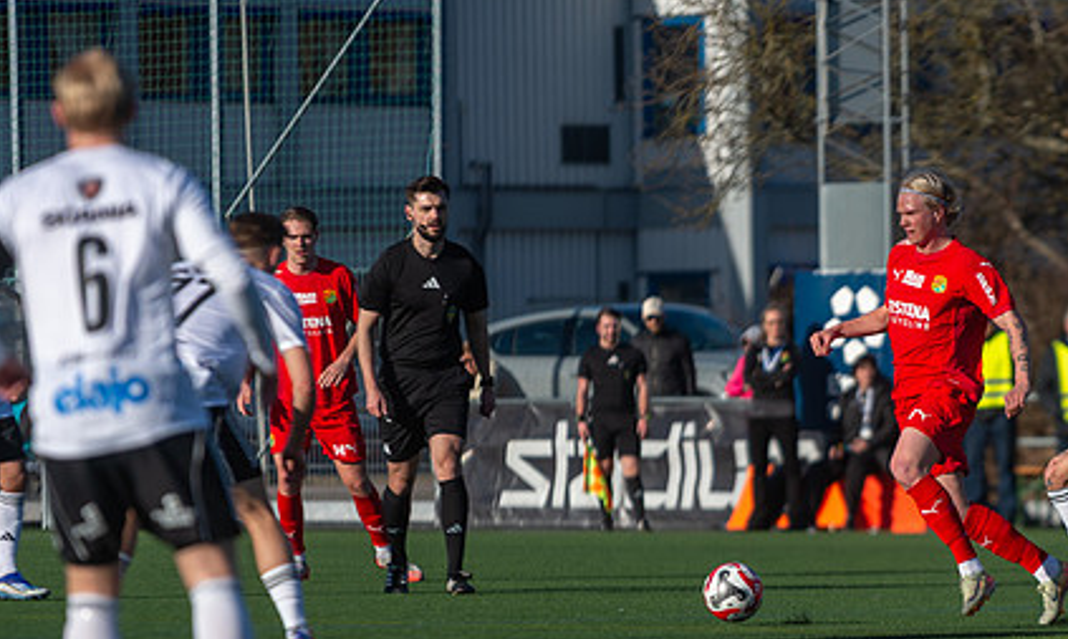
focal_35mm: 376
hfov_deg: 5.6
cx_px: 928
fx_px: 10814
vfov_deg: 3.4
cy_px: 534
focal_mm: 200
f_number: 3.2
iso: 100
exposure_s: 1/1600
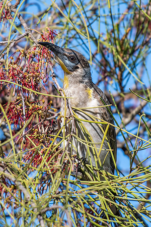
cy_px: 105
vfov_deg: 1.9
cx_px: 72
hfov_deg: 1.3
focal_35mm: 1063
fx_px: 6689
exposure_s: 1/1000
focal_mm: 500
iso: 220
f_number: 5.6
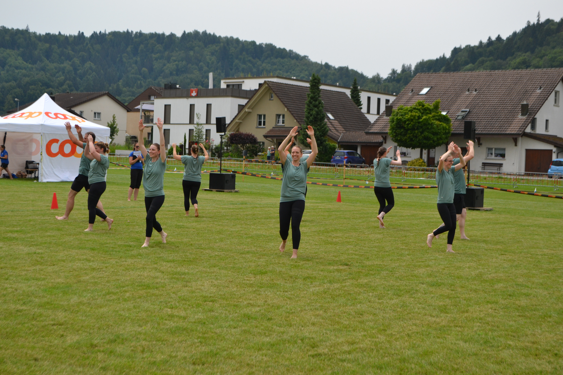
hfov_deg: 35.1
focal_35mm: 57
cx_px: 282
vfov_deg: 23.8
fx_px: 891
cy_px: 188
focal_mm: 38
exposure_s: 1/1600
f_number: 6.3
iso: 400
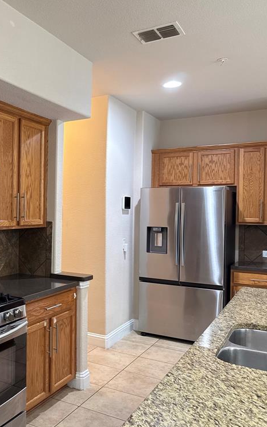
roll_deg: -0.9
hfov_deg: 33.4
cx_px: 3
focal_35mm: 35
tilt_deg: -1.2
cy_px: 218
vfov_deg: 55.3
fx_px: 407
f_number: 1.78
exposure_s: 1/60
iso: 160
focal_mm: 6.76
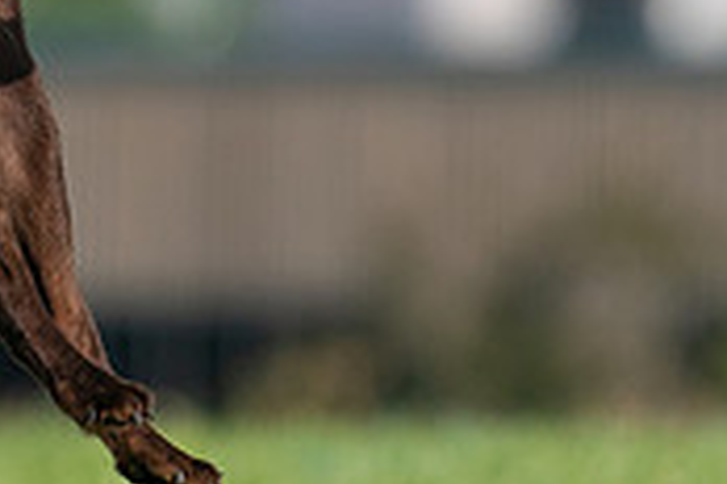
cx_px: 409
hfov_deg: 1.3
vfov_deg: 0.9
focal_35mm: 1560
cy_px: -252
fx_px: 31501
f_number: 6.3
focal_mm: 467
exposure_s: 1/4000
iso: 1250
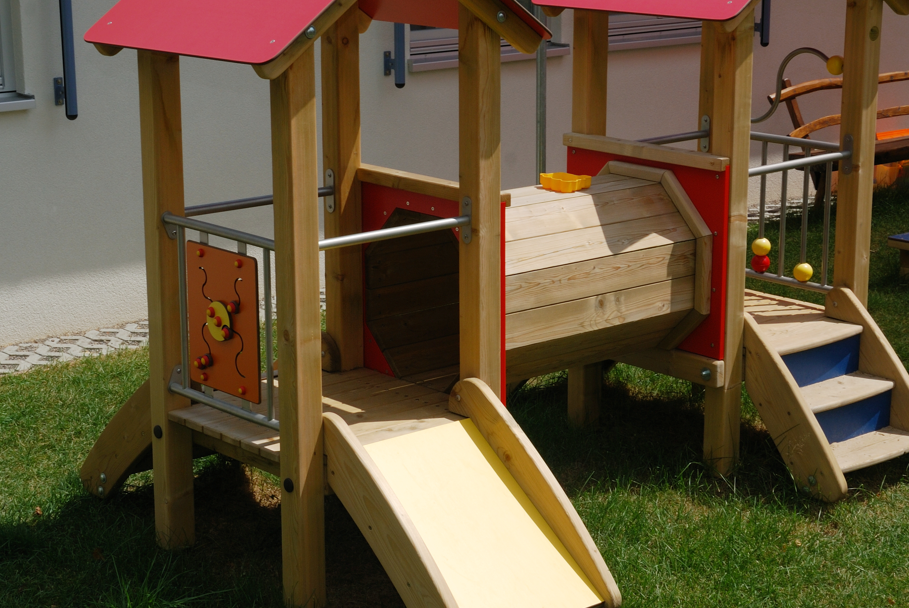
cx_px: 456
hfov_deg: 26.0
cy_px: 286
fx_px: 1972
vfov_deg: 17.5
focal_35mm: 78
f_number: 14
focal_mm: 34
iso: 100
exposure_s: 1/200
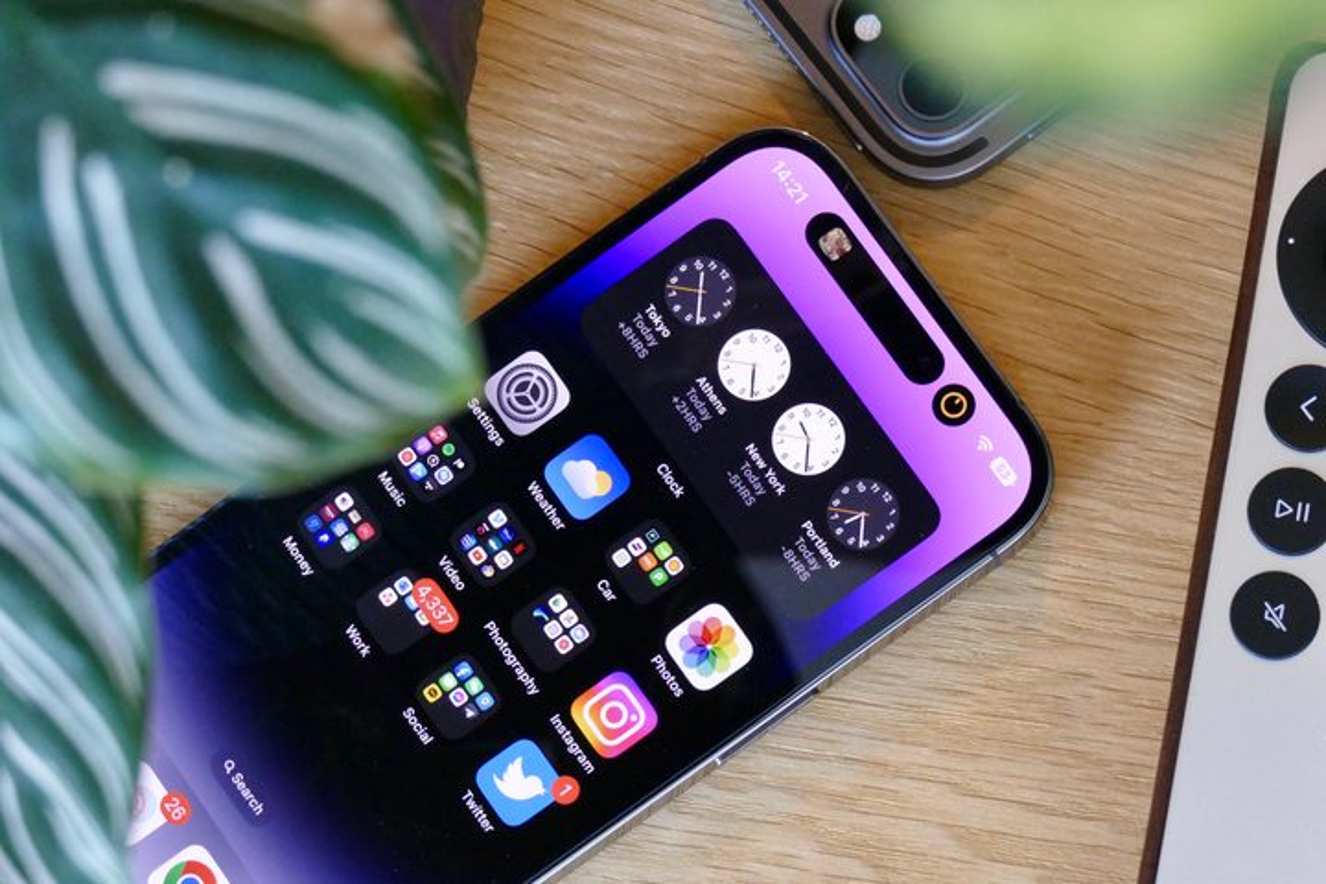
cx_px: 663
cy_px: 442
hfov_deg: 13.3
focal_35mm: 154
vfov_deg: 8.9
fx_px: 5672
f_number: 5
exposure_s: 1/40
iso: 1600
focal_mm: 56.08
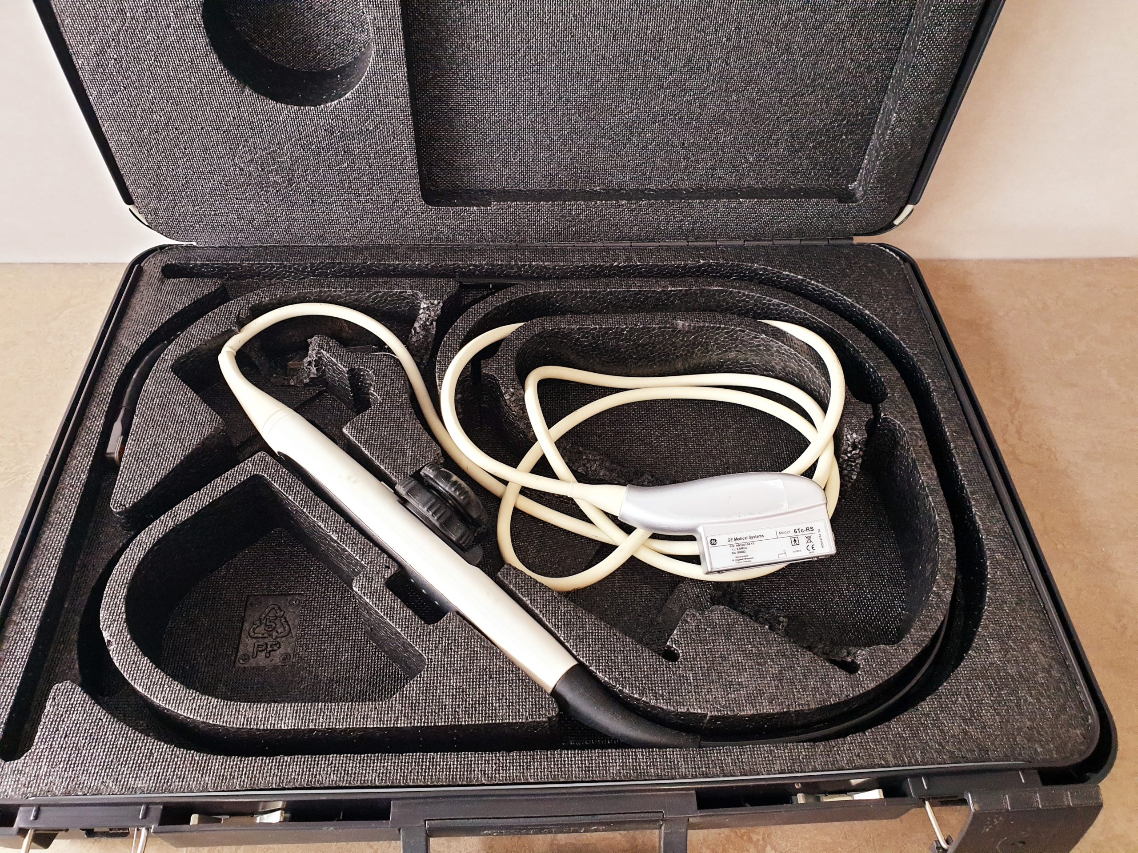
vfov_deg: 53.1
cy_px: 426
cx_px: 569
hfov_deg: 67.3
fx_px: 855
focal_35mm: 26
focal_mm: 4.3
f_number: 2.4
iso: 400
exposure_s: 1/50
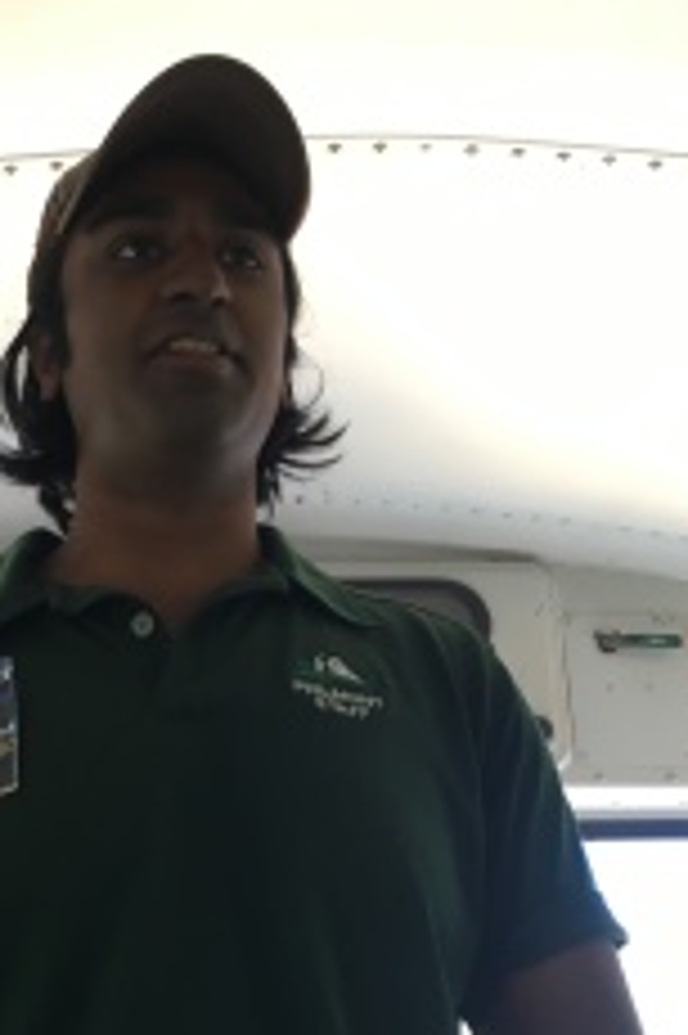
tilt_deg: +14.3
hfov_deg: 27.5
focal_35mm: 48
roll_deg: -1.0
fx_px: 1378
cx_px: 144
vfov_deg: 41.1
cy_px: 580
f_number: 2.2
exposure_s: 1/40
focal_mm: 4.15
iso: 32
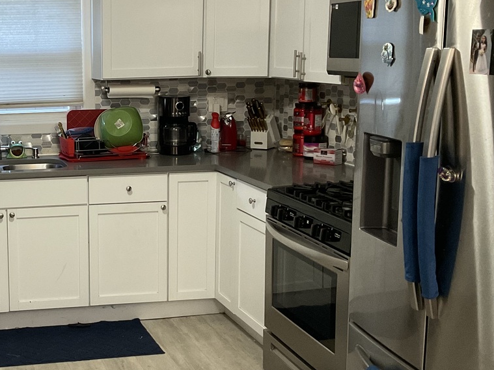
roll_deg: +1.4
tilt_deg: -10.4
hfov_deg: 33.2
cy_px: 178
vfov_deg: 26.6
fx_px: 785
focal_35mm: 55
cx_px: 53
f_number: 1.8
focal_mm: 3
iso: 160
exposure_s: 1/60
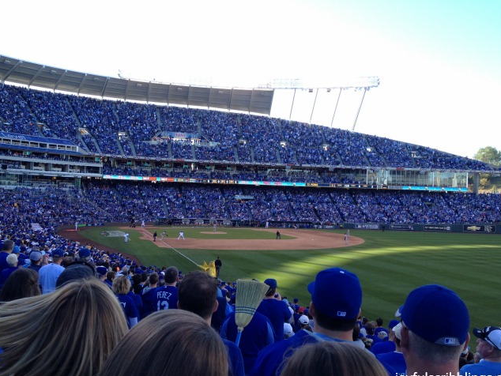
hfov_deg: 50.1
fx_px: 536
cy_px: 192
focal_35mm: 37
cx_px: 257
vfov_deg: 38.7
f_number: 2.4
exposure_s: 1/305
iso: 50
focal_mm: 4.28
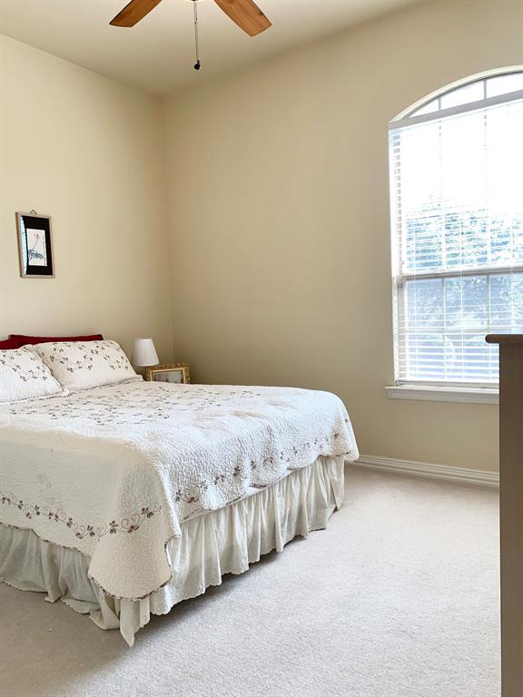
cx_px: 262
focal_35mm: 26
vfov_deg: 67.3
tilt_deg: -2.2
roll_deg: +2.1
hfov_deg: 53.1
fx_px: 524
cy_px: 348
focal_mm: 4.25
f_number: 1.8
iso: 32
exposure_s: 1/120
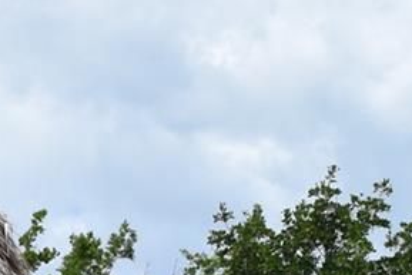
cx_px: -346
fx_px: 2278
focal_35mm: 199
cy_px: 550
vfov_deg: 6.7
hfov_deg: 9.8
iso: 200
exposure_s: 1/500
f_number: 11
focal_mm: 24
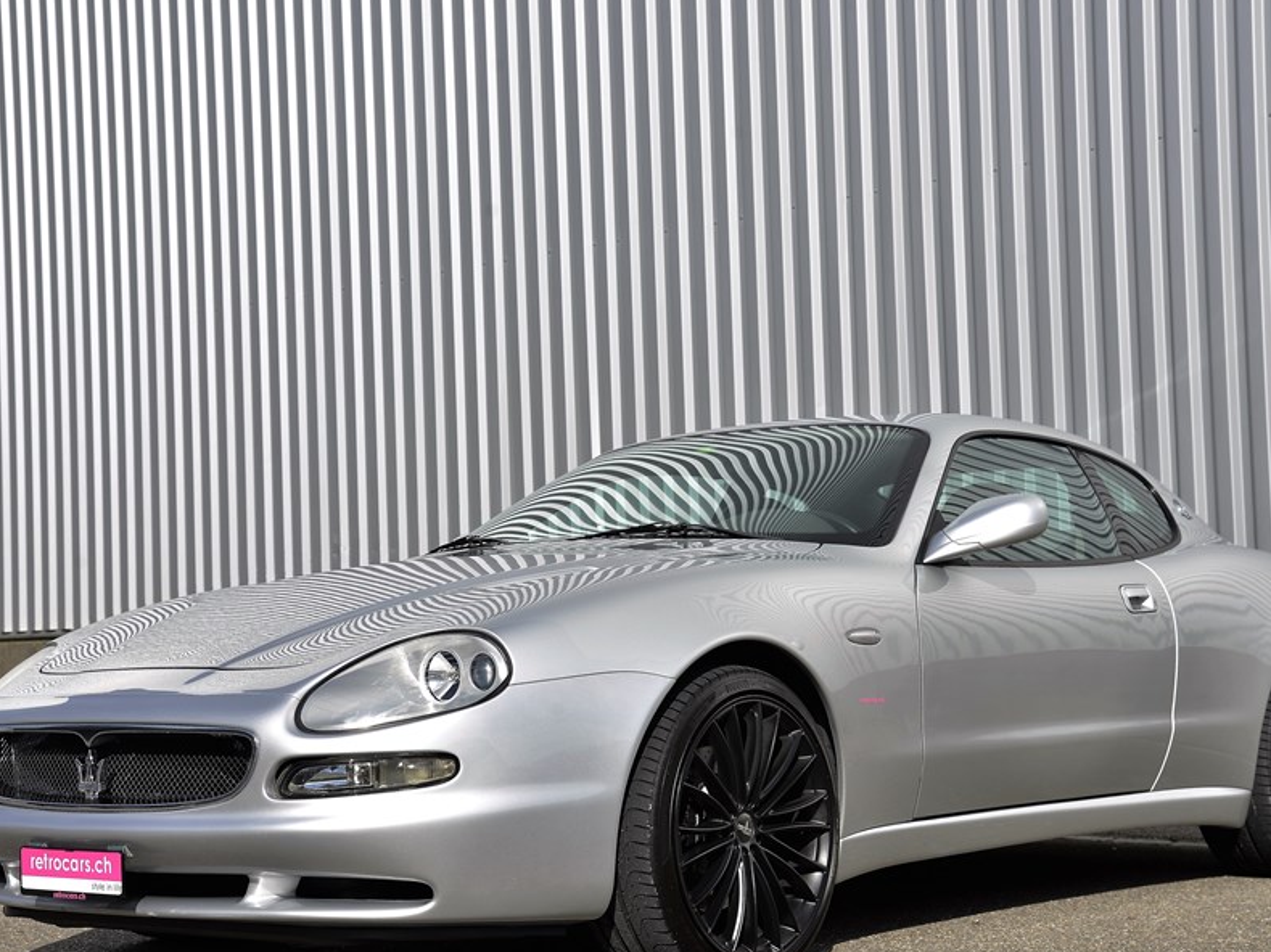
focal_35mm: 56
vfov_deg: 26.1
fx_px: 2056
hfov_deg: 34.4
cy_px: 504
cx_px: 664
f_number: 8
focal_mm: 48
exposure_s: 1/400
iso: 200
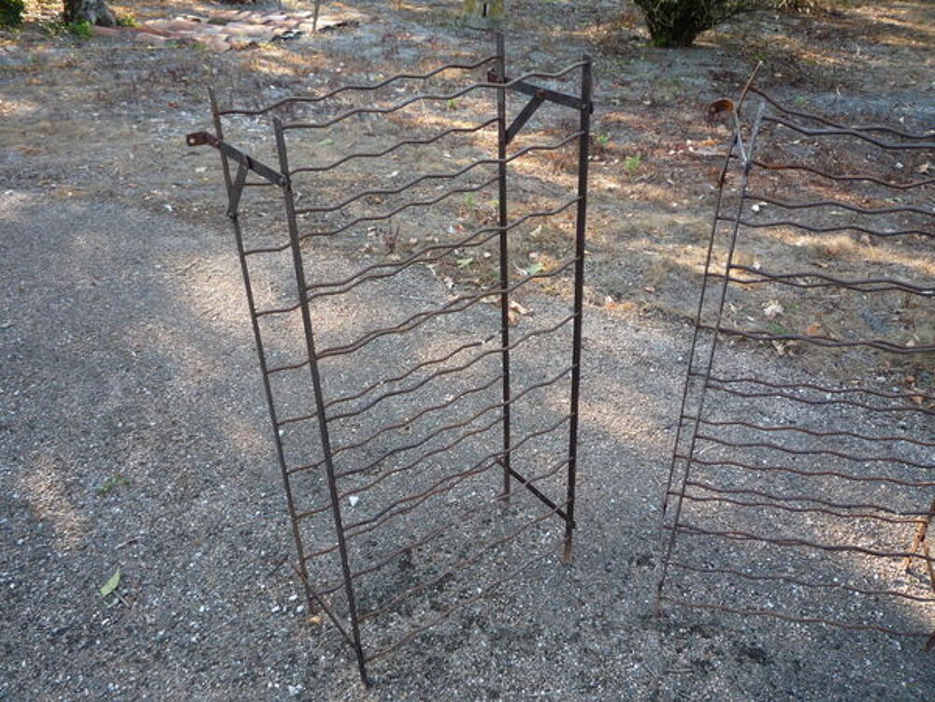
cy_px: 351
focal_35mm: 30
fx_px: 810
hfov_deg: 60.0
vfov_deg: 46.8
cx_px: 468
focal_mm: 5.2
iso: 100
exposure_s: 1/80
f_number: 3.3
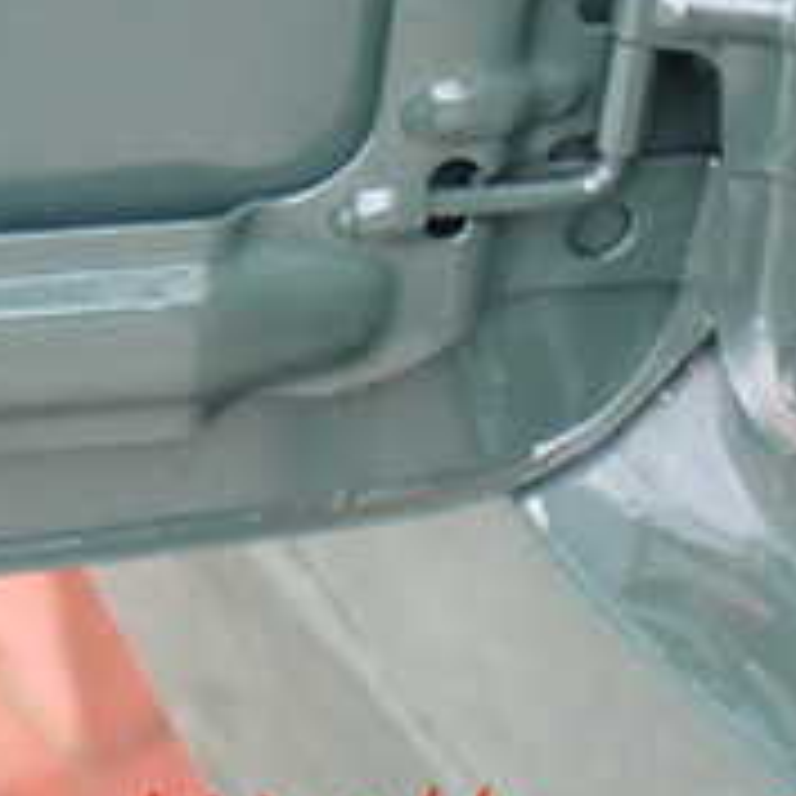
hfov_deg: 11.4
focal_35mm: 150
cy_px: -117
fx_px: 3902
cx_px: -189
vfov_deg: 11.5
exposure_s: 1/100
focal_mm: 9.01
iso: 160
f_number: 3.2
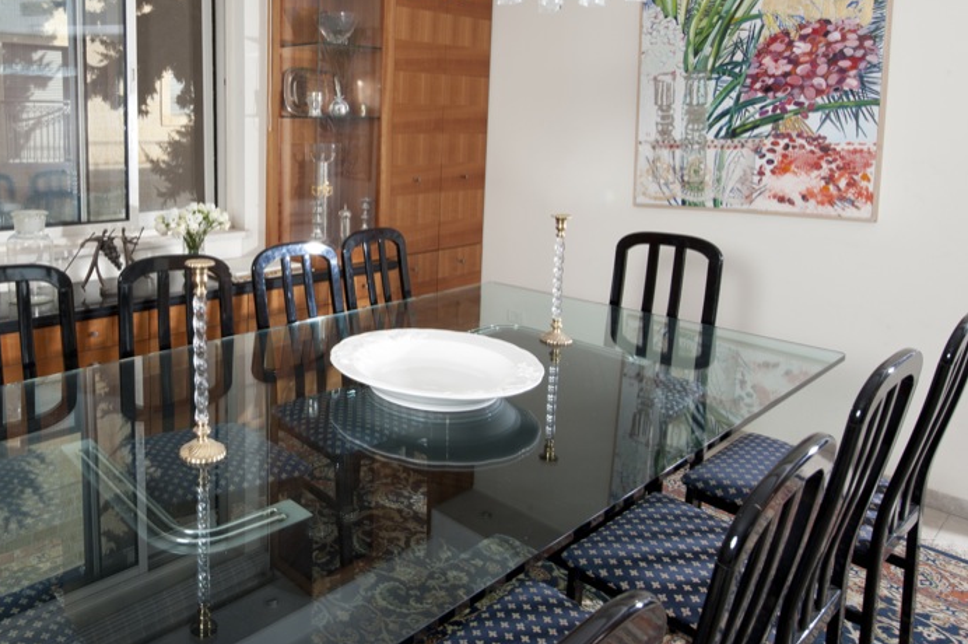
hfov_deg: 66.1
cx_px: 270
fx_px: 698
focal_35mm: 26
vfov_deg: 48.5
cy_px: 204
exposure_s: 1/125
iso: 200
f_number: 13
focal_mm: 18
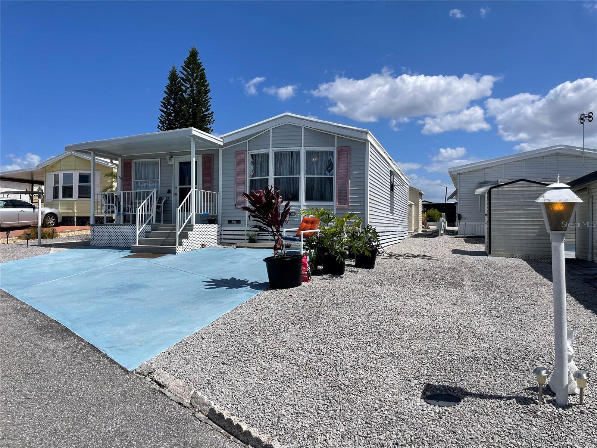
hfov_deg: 67.3
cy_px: 224
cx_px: 298
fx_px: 448
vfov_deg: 53.1
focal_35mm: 26
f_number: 1.6
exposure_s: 1/6897
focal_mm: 4.2
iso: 32
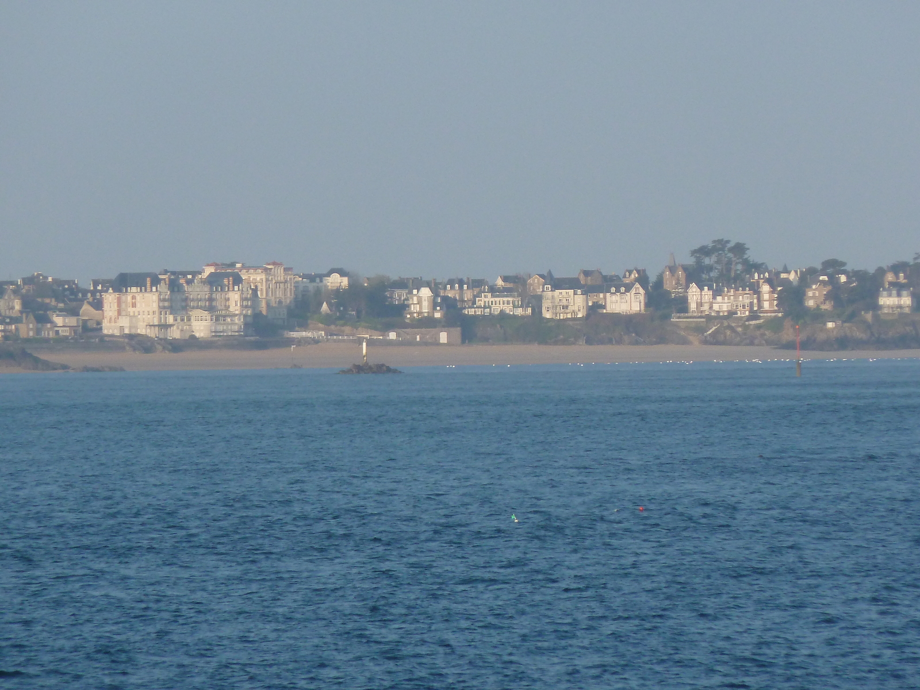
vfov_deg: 3.7
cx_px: 460
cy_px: 345
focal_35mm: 399
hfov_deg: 5.0
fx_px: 10604
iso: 160
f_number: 4.9
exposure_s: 1/500
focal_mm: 49.2
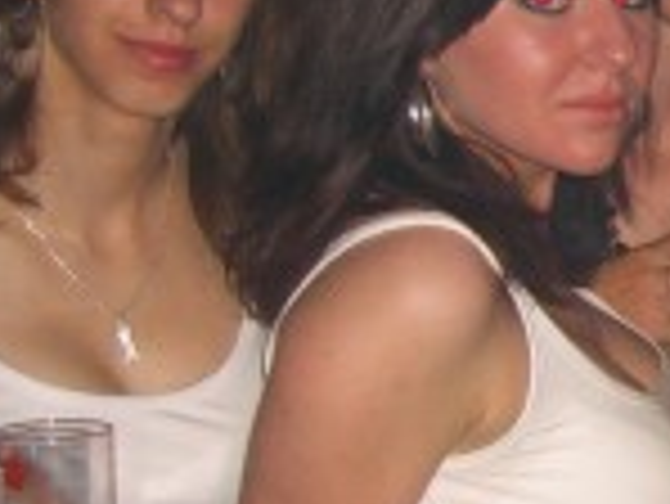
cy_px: 306
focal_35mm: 153
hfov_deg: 11.9
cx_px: 1192
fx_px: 2964
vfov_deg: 9.7
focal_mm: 7.9
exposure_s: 1/60
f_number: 2.8
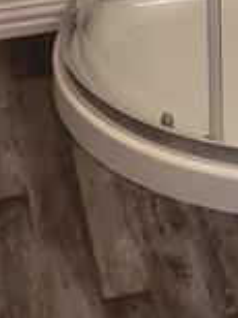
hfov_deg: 11.1
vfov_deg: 13.4
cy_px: -289
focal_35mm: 130
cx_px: 292
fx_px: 1195
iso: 320
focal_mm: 4.3
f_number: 2.4
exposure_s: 1/60
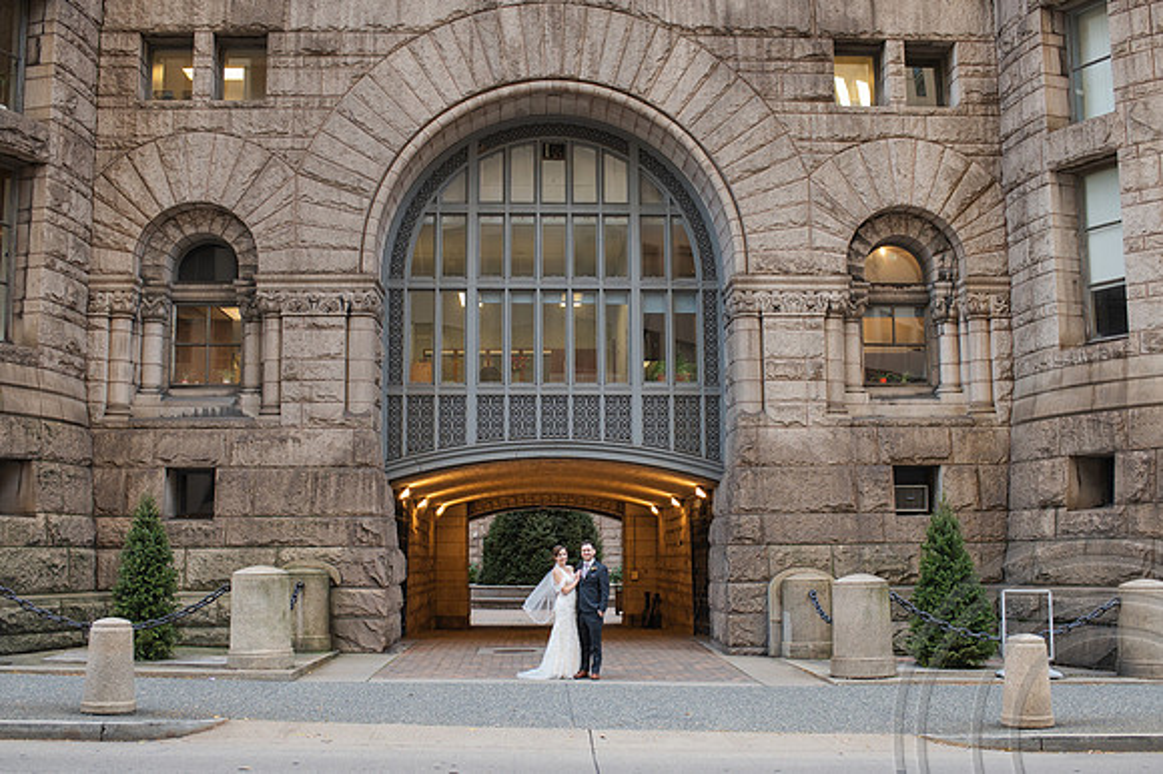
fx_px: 1251
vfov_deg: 34.4
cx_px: 589
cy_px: 415
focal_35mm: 39
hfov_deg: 49.9
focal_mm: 35
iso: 1000
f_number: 3.5
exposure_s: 1/320
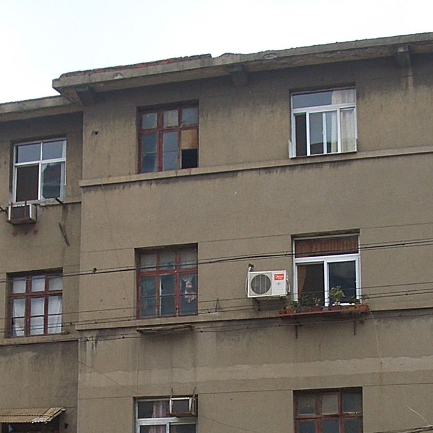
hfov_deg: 20.5
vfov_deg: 20.1
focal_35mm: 84
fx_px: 1189
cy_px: 421
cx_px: 115
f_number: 4.3
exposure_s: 1/250
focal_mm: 5.8
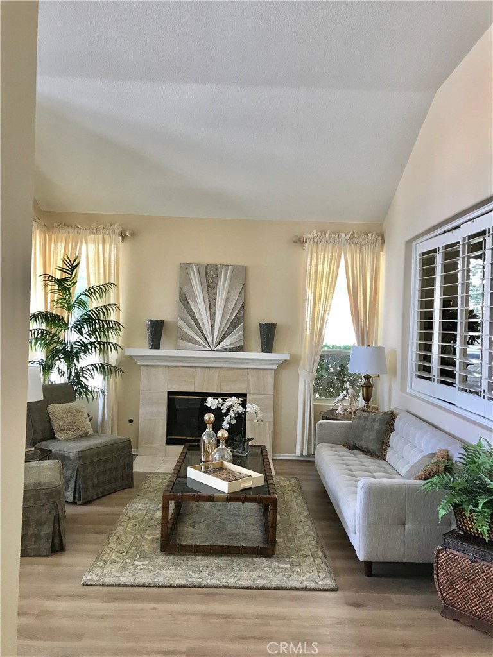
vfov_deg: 63.4
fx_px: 532
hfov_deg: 49.7
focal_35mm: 28
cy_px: 328
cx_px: 246
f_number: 1.8
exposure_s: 1/30
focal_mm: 3.99
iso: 32
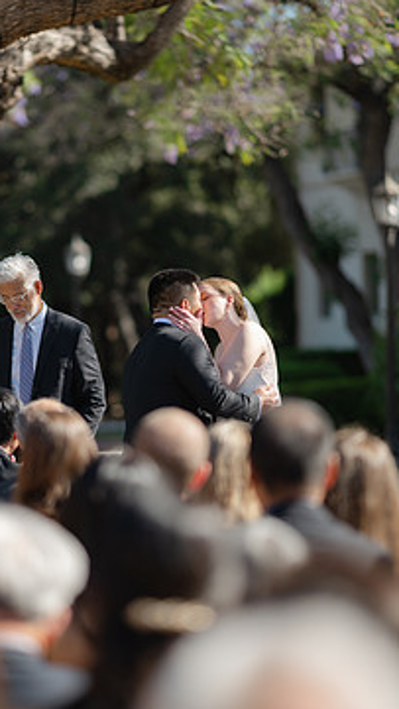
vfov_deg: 15.7
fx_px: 2577
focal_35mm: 137
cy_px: 320
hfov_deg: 8.8
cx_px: 143
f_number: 1.4
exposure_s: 1/1600
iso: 64
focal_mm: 105
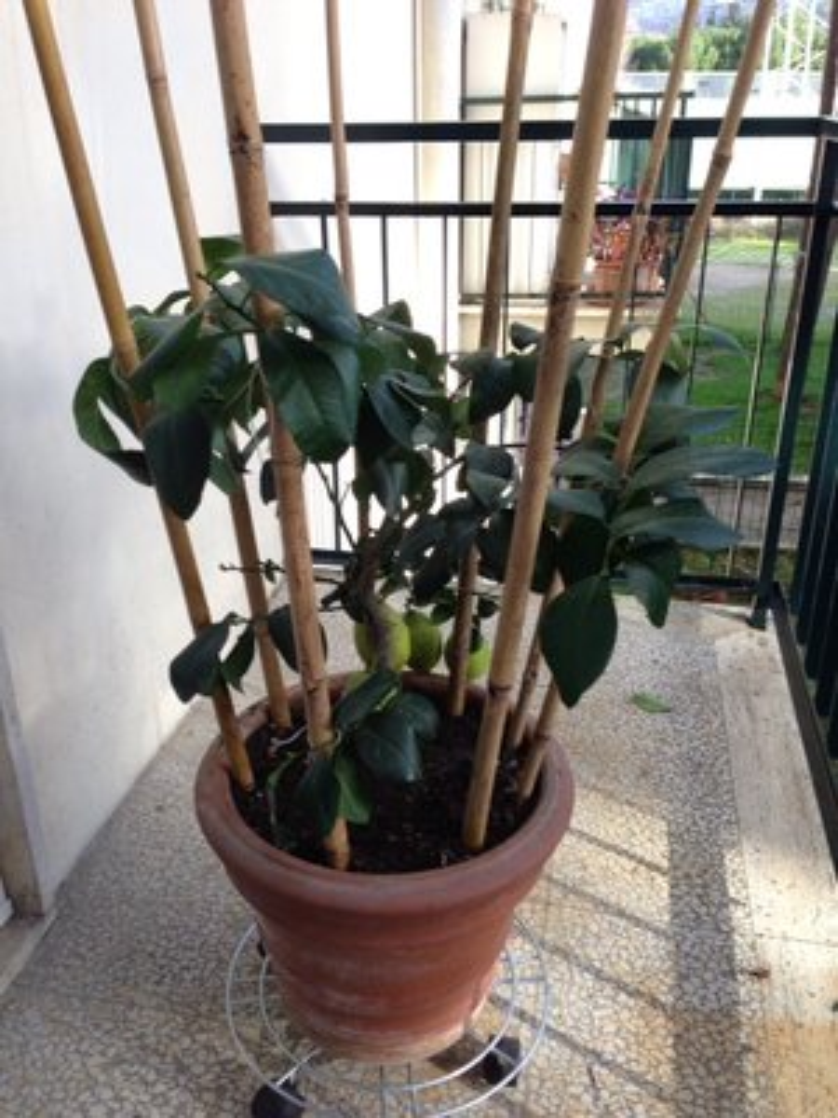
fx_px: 1065
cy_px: 559
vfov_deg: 55.4
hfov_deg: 42.9
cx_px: 419
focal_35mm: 33
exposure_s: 1/125
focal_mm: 4.13
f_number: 2.4
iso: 50
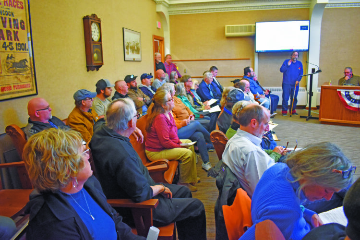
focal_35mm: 27
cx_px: 180
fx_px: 270
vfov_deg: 47.9
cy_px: 120
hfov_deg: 67.4
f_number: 3.5
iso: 1100
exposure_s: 1/60
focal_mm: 18
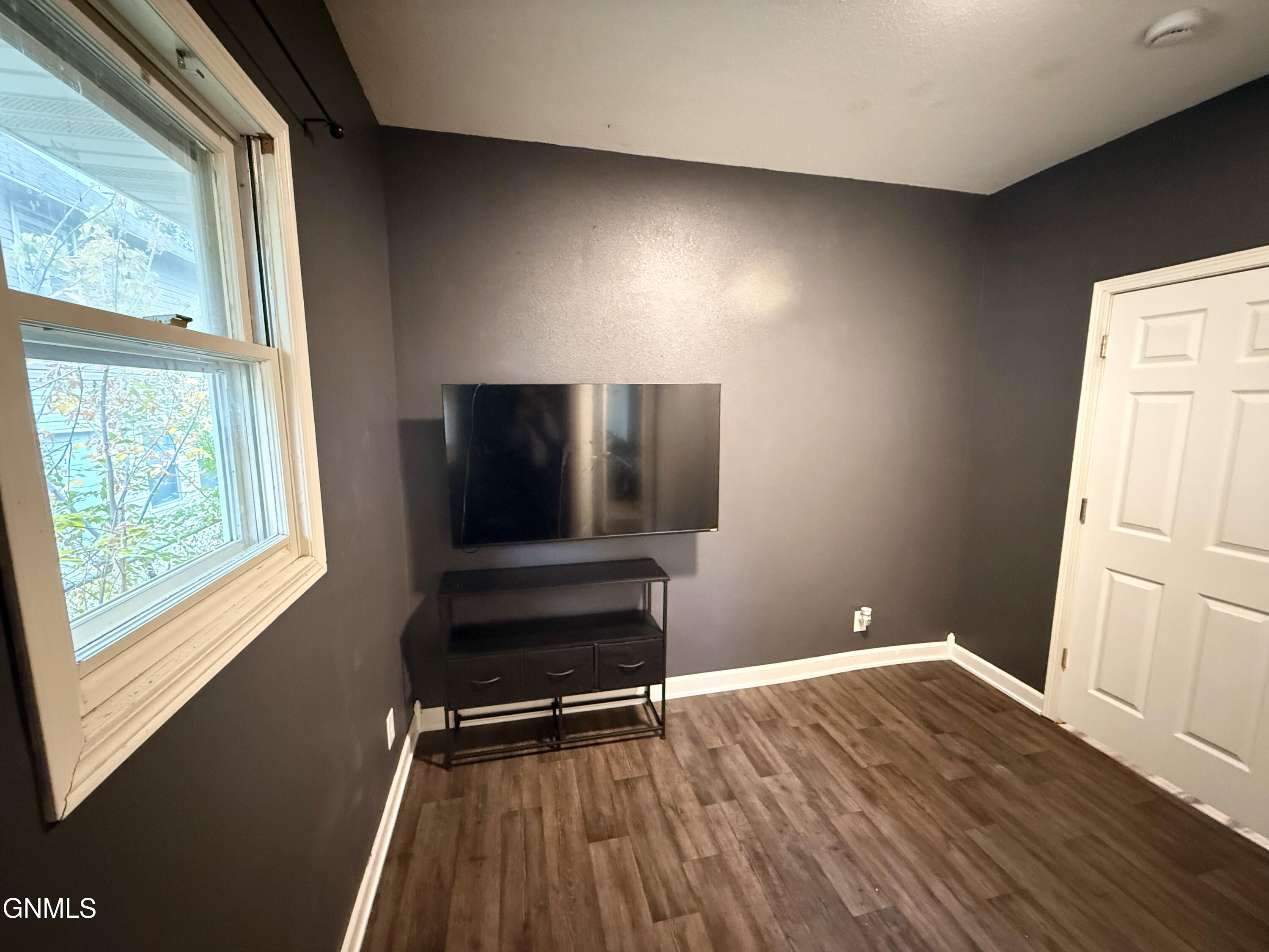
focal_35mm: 14
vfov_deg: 85.7
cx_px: 634
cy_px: 476
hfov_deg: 102.1
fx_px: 513
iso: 1250
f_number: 2.2
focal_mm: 2.22
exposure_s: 1/30
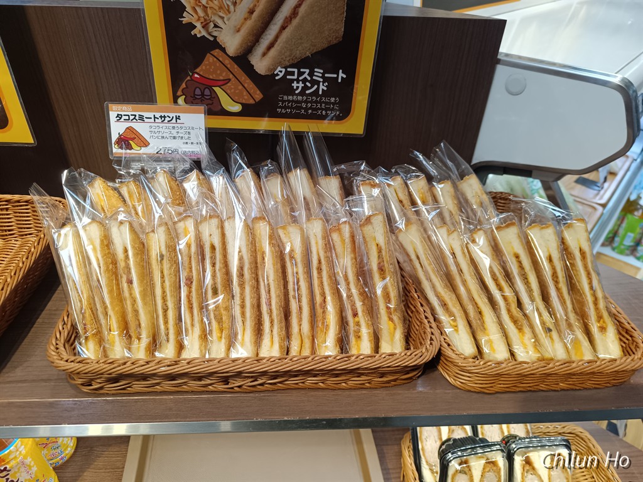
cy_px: 241
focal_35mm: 24
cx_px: 322
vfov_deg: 56.8
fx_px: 446
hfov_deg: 71.6
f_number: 1.65
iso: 375
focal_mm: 6.14
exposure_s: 1/100
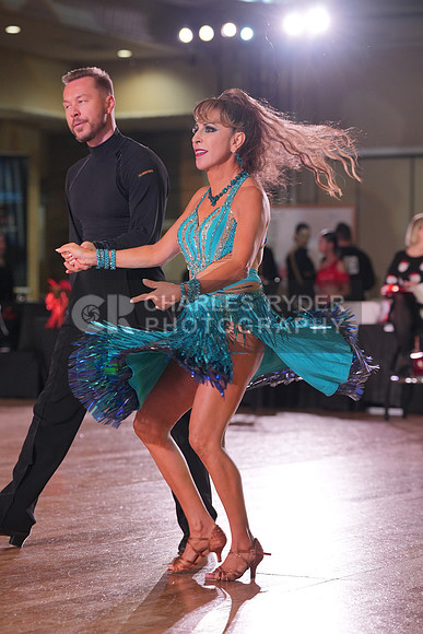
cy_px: 317
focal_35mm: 110
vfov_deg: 18.6
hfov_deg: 12.5
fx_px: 1937
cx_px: 212
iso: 1250
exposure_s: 1/400
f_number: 4
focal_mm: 110
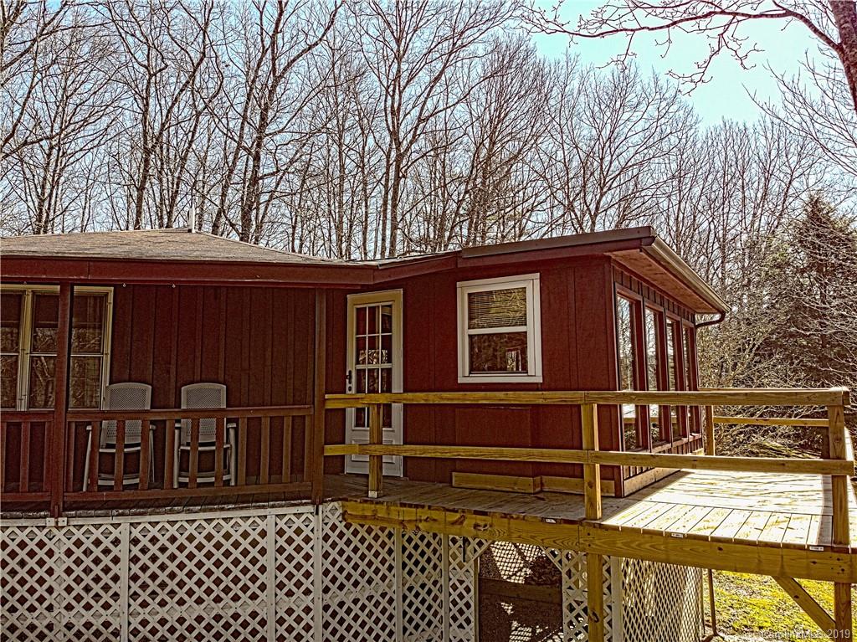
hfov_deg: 71.6
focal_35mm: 24
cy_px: 321
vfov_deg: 56.8
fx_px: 594
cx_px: 428
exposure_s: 1/187
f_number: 2.8
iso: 100
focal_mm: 4.5
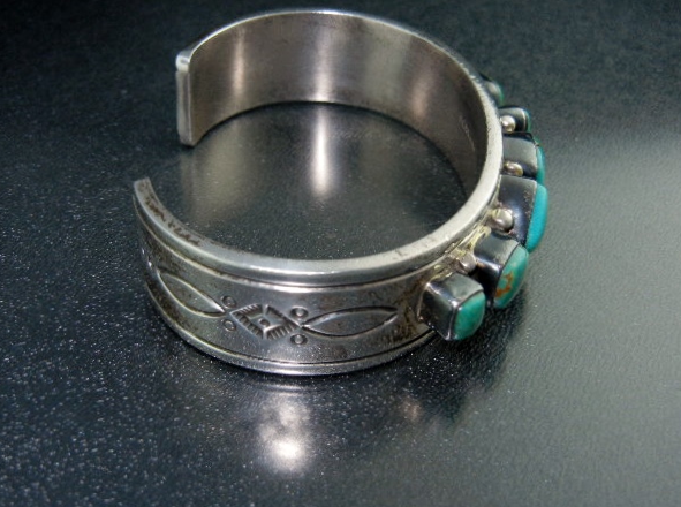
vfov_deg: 26.0
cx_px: 326
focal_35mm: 56
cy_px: 248
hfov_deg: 34.4
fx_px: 1099
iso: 239
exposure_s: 1/30
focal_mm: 9.3
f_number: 3.9
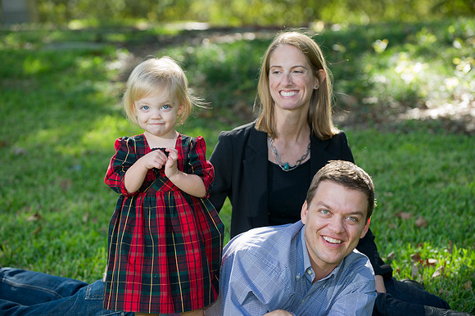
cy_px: 158
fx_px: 1648
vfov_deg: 11.0
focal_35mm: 125
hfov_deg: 16.4
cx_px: 238
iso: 250
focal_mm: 125
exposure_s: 1/160
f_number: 4
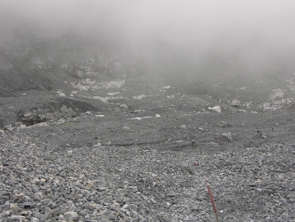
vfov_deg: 35.1
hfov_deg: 45.7
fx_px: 350
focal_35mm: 41
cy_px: 103
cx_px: 140
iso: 50
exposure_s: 1/118
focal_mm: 8.9
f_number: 4.5
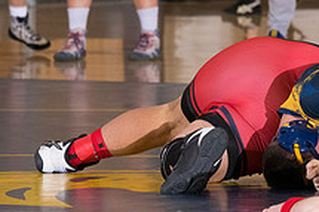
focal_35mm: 626
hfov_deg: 3.3
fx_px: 5543
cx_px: 390
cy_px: 93
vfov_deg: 2.2
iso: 2000
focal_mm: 155
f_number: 5.6
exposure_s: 1/250
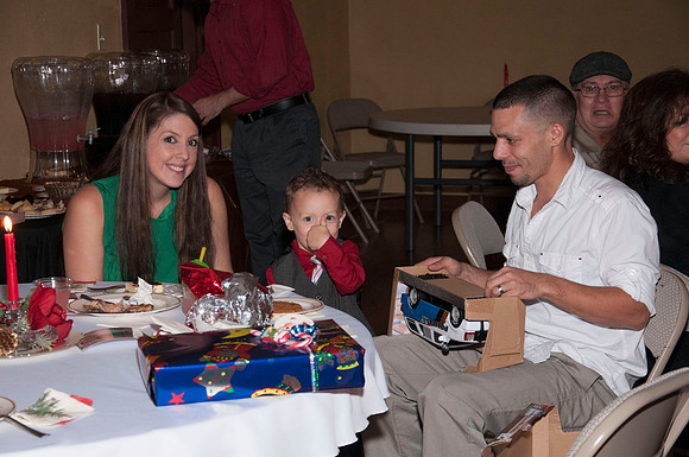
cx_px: 344
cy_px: 228
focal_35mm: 78
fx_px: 1491
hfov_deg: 26.0
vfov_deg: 17.4
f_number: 5.6
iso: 800
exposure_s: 1/80
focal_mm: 52
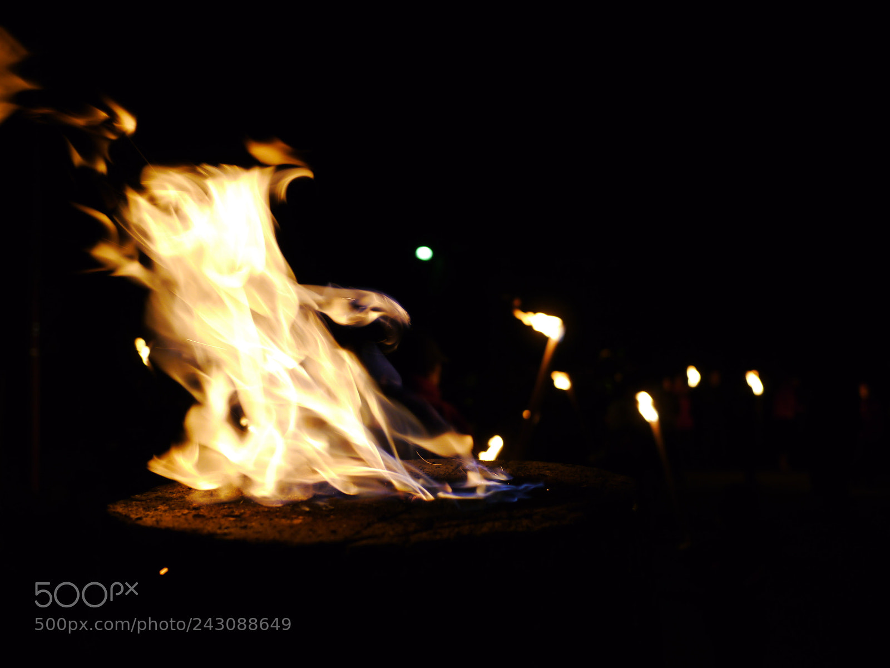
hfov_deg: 46.8
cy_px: 334
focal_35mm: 40
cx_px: 445
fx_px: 1028
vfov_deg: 36.0
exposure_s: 1/60
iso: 400
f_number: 2
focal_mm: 20
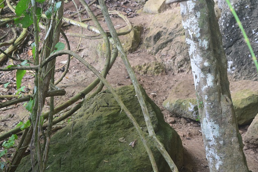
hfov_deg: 15.9
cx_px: 113
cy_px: 113
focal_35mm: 129
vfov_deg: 10.6
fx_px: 923
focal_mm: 55
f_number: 6.3
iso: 640
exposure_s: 1/15
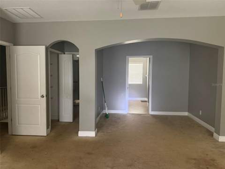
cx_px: 112
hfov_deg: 71.6
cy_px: 84
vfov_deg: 56.8
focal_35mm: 24
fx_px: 156
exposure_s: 1/41
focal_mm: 6.76
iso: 800
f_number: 1.78
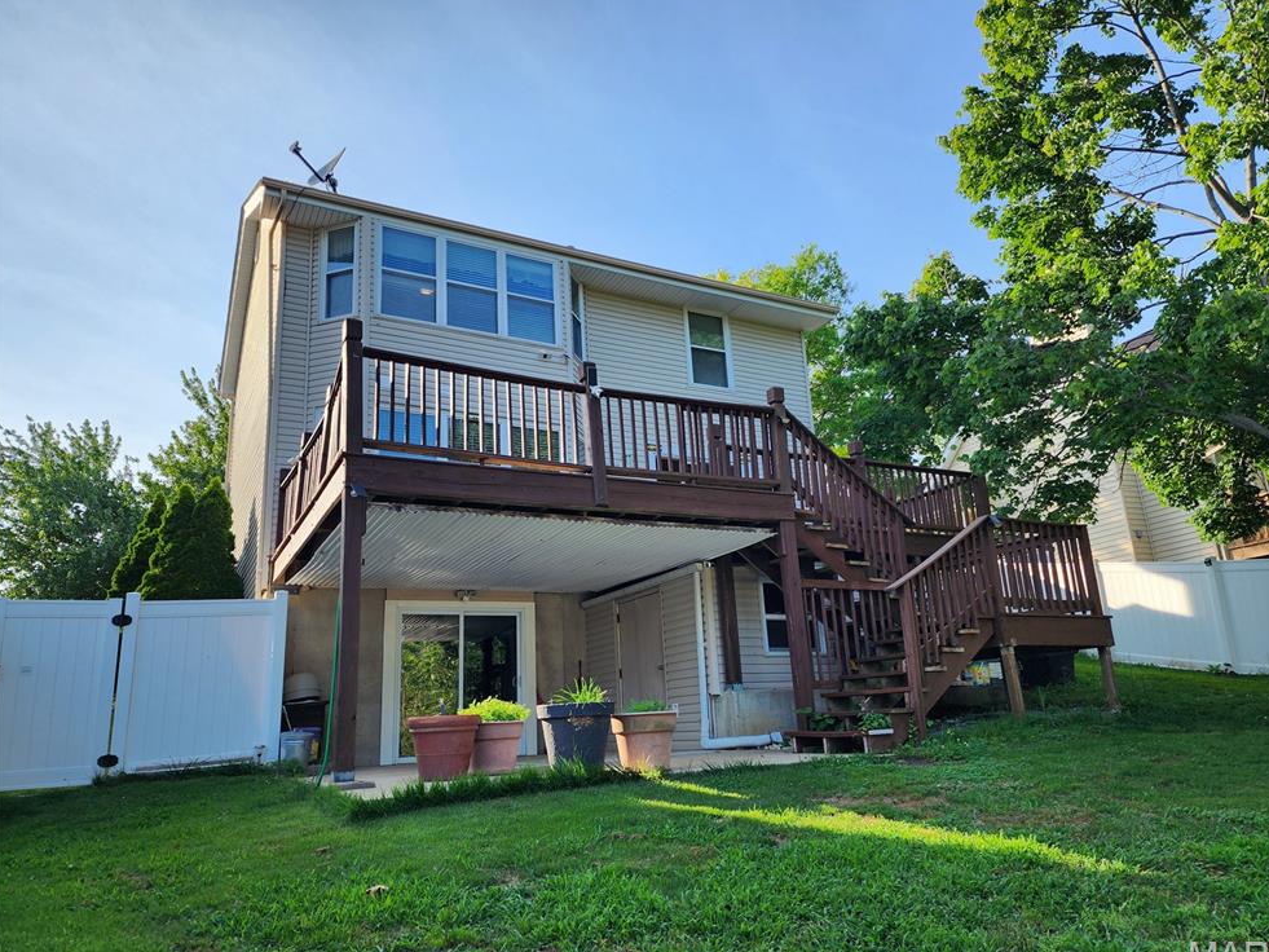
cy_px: 486
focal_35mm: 24
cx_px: 656
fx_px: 880
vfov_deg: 56.8
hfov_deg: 71.6
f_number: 1.8
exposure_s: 1/404
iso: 12
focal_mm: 6.4
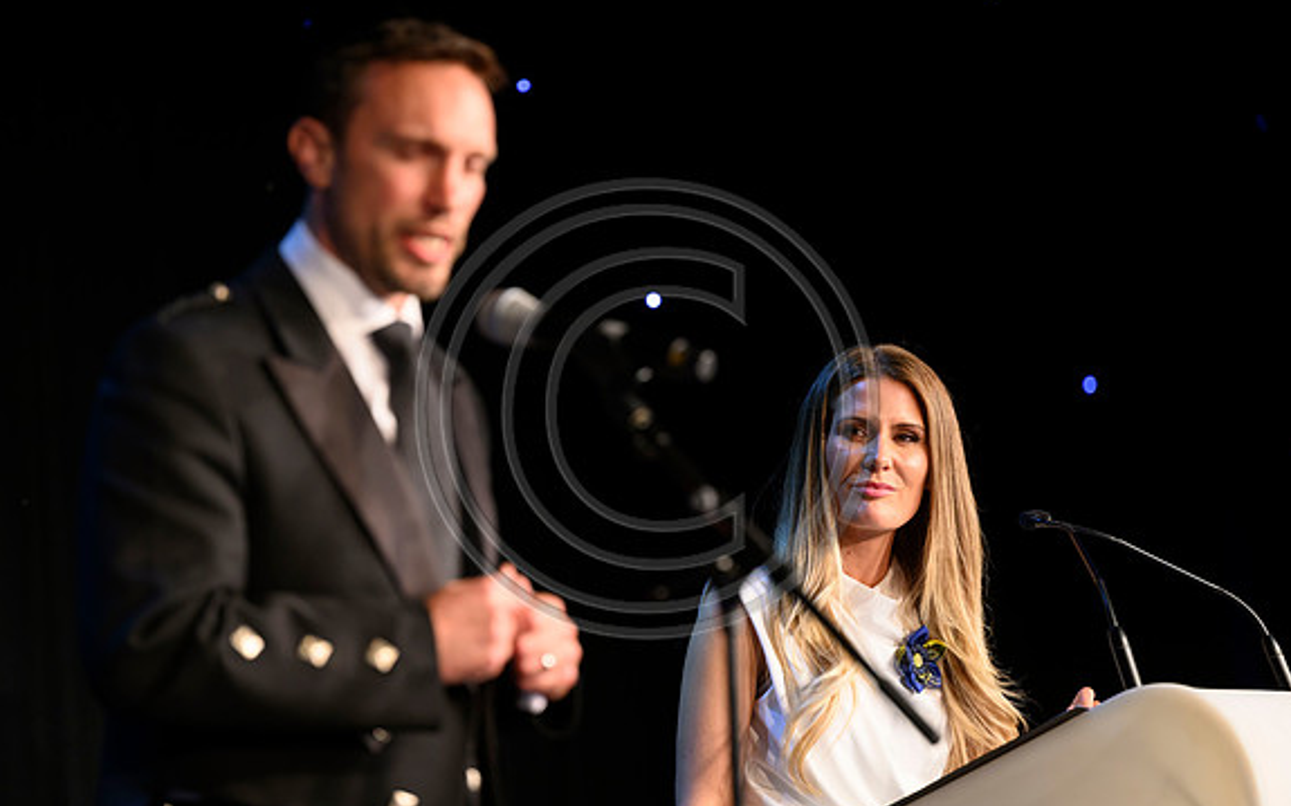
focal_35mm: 180
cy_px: 405
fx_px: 6331
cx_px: 647
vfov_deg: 7.3
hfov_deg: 11.6
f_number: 3.2
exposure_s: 1/250
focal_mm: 175
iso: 2000
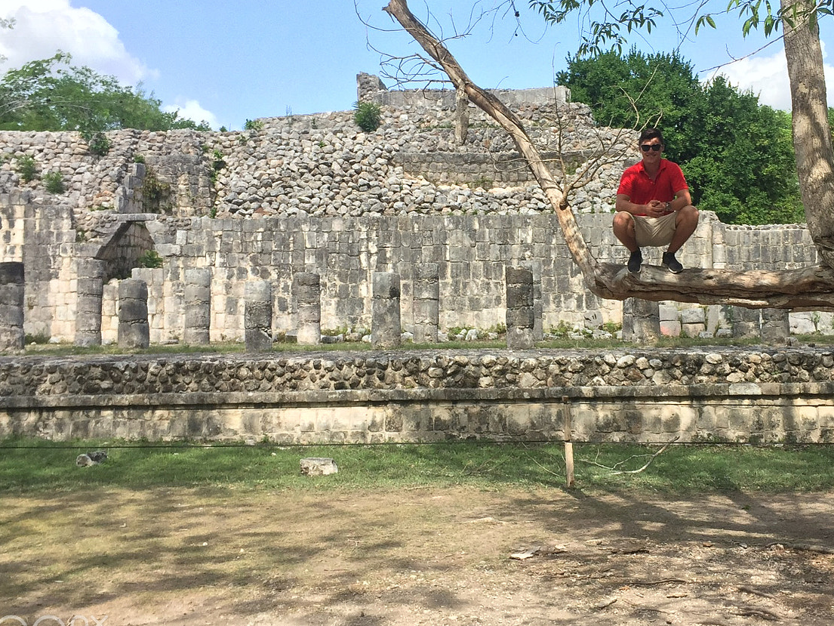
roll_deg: -1.2
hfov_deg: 44.4
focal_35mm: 42
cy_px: 279
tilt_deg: +3.0
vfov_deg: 34.3
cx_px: 525
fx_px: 1012
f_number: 2.2
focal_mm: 4.15
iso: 32
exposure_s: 1/898
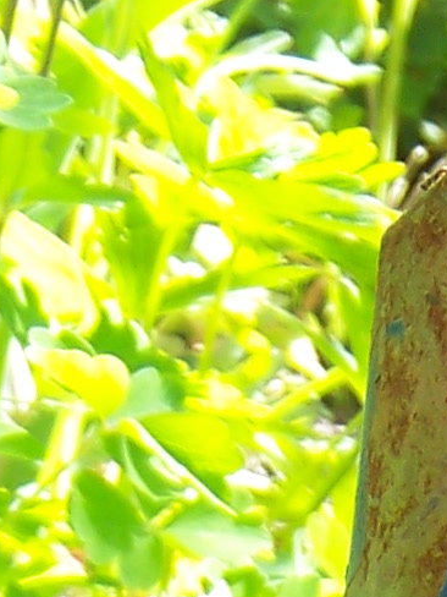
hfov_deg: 2.2
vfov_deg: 2.9
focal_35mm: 667
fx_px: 11484
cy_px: 1672
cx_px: 756
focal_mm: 17.6
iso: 64
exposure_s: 1/80
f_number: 3.2
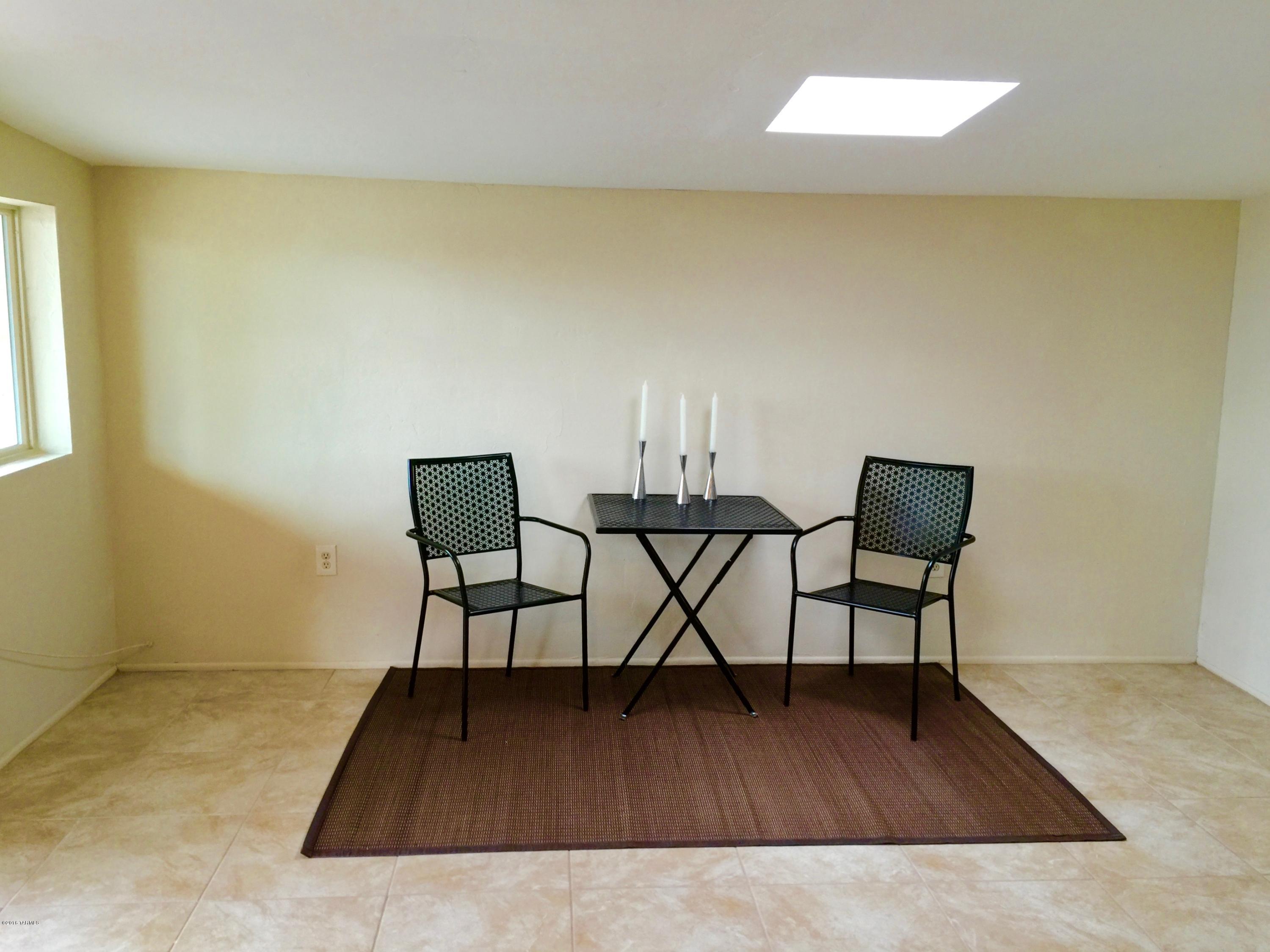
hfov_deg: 61.7
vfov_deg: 48.2
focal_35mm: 29
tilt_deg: -9.0
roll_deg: -0.5
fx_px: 1064
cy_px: 476
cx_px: 635
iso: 40
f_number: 2.2
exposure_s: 1/15
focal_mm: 4.15
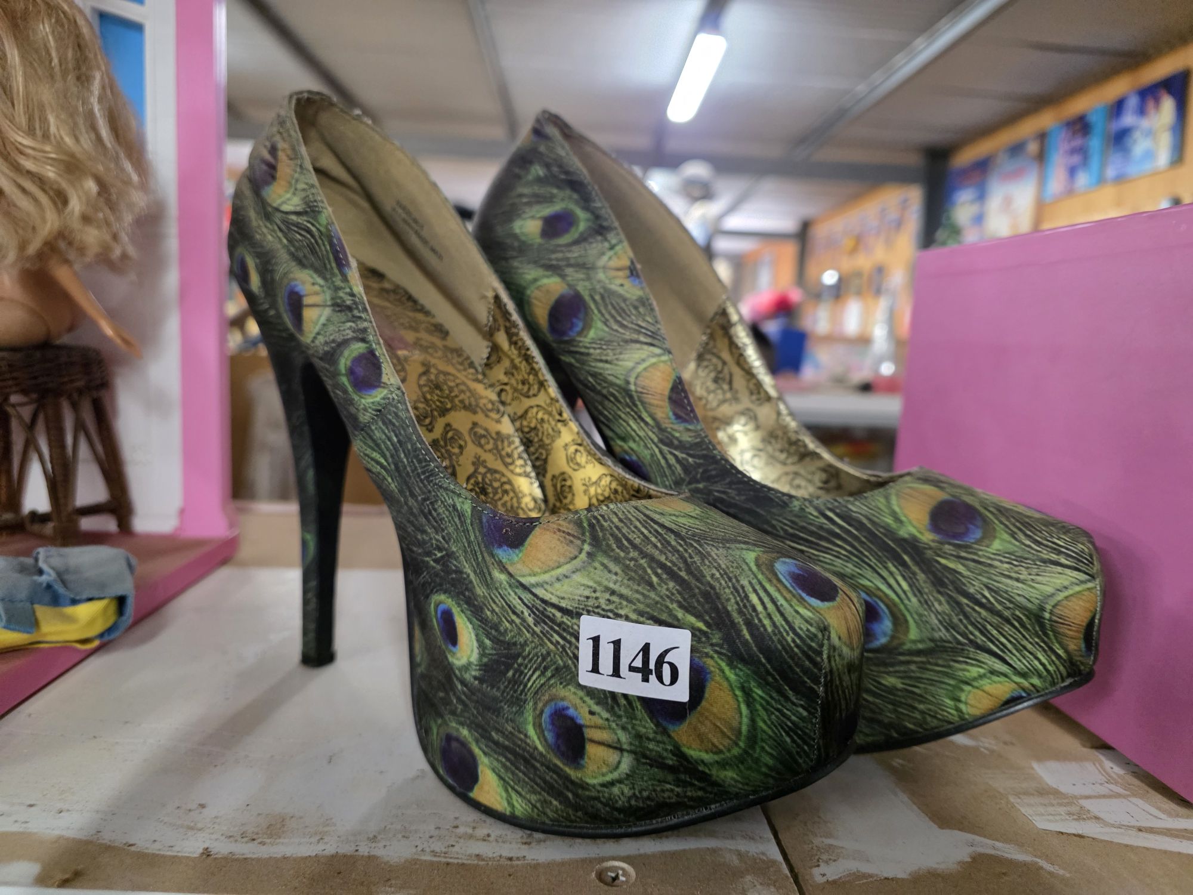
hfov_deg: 73.9
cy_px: 448
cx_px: 596
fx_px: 793
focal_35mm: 23
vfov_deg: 58.9
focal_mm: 6.3
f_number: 1.7
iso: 1250
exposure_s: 1/100
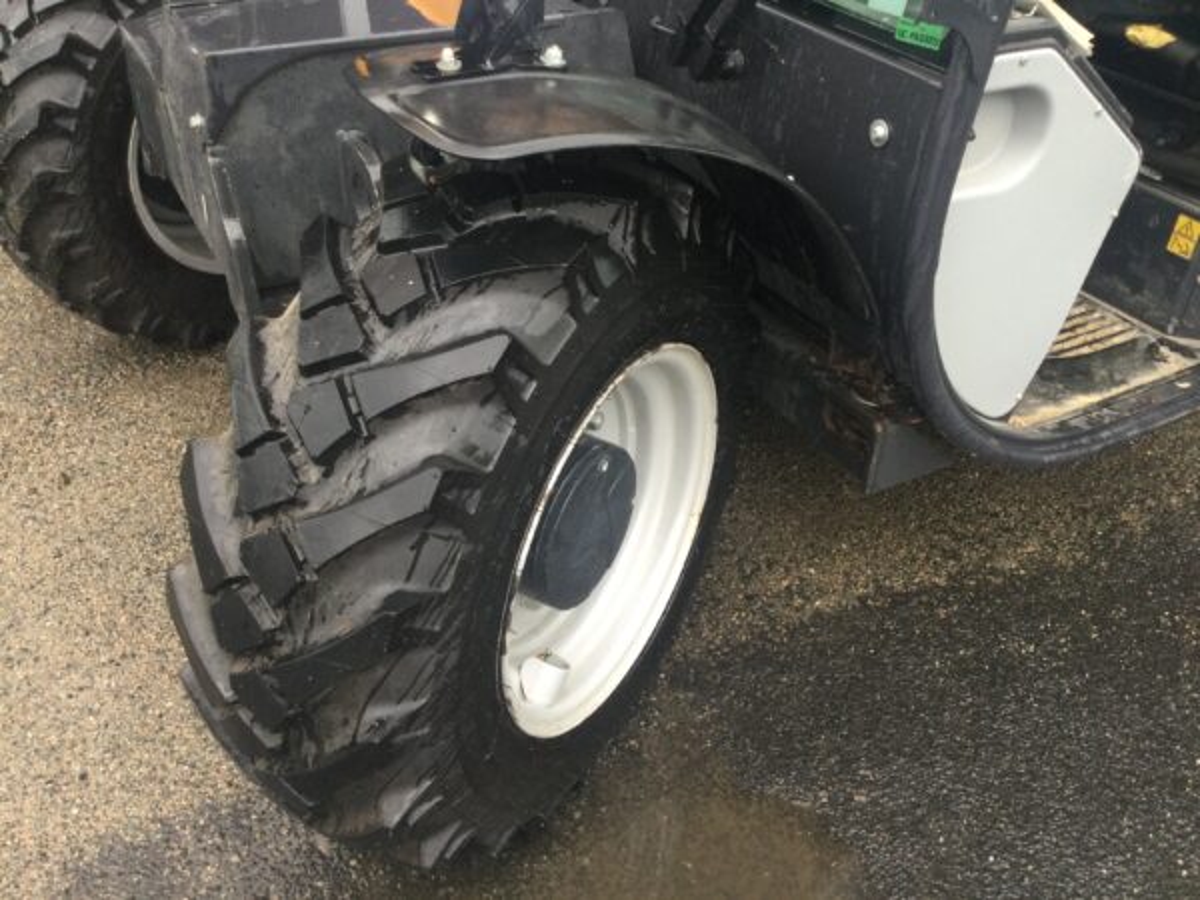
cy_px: 450
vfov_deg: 45.4
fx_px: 1075
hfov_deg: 58.4
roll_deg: -2.3
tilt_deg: -34.9
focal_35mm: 31
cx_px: 600
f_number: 2.4
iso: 80
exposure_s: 1/33
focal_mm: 3.3
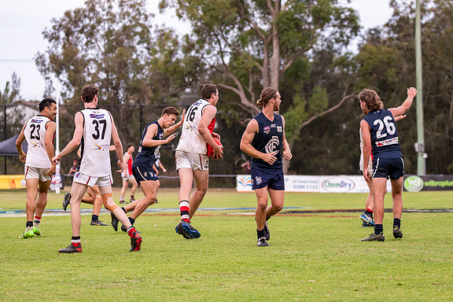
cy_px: 151
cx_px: 226
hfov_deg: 11.1
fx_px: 2340
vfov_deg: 7.4
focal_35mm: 186
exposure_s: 1/1600
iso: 1250
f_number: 6.3
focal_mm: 180
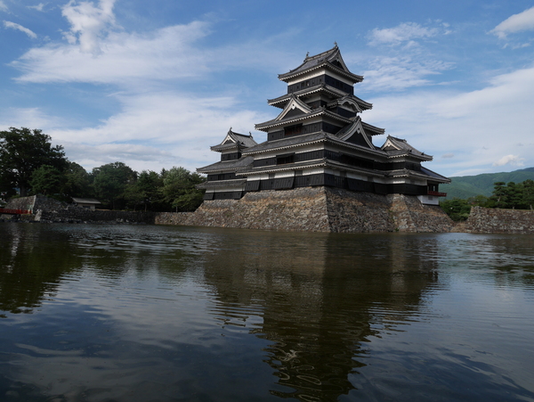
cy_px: 201
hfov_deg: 67.3
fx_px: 401
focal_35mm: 26
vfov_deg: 53.1
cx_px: 267
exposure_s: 1/400
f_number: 7.1
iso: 200
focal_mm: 13
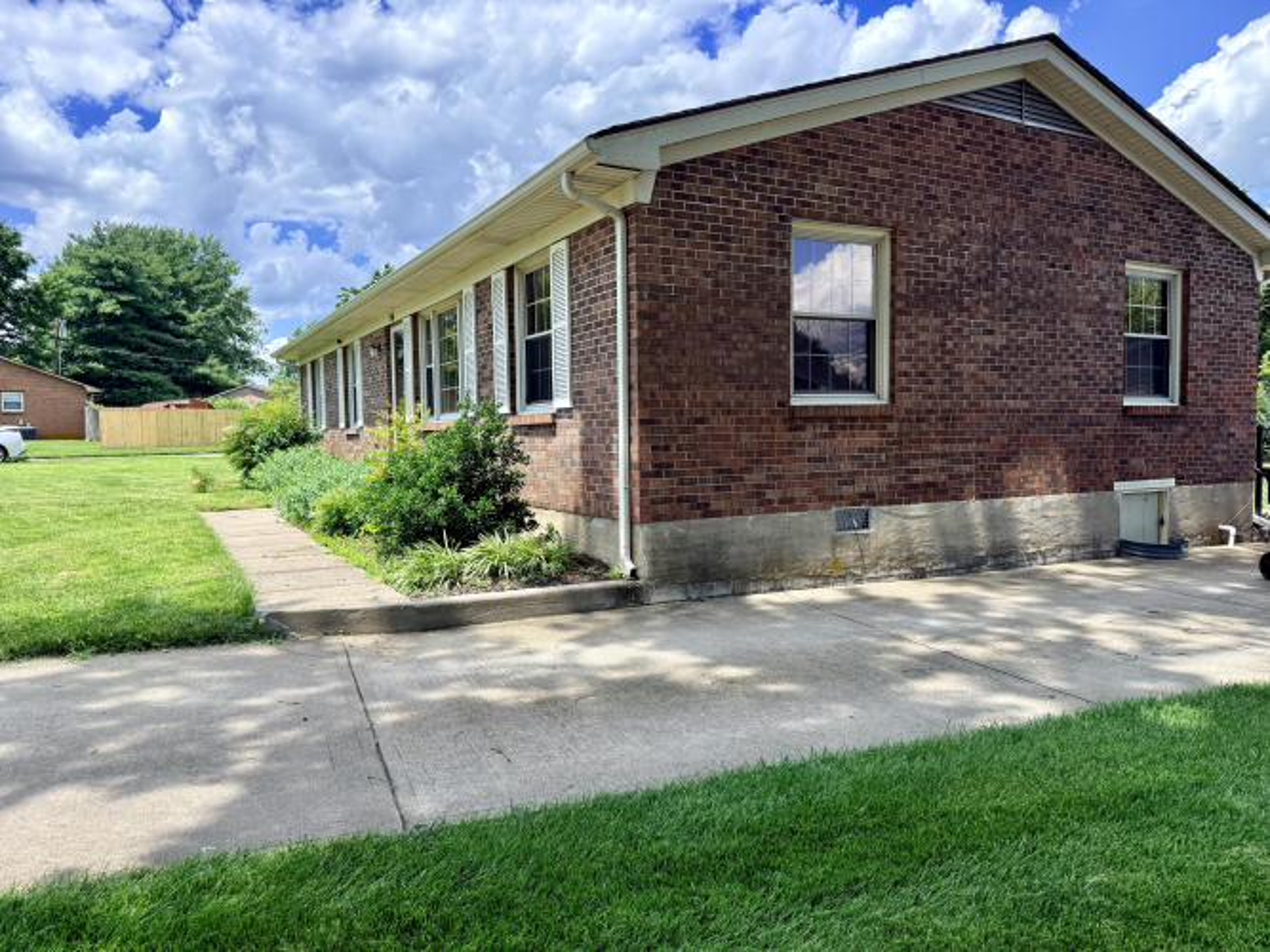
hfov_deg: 71.6
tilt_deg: -1.7
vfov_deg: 56.8
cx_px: 635
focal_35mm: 24
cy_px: 476
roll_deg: +0.5
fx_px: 880
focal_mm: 6.76
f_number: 1.78
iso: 100
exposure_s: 1/2703
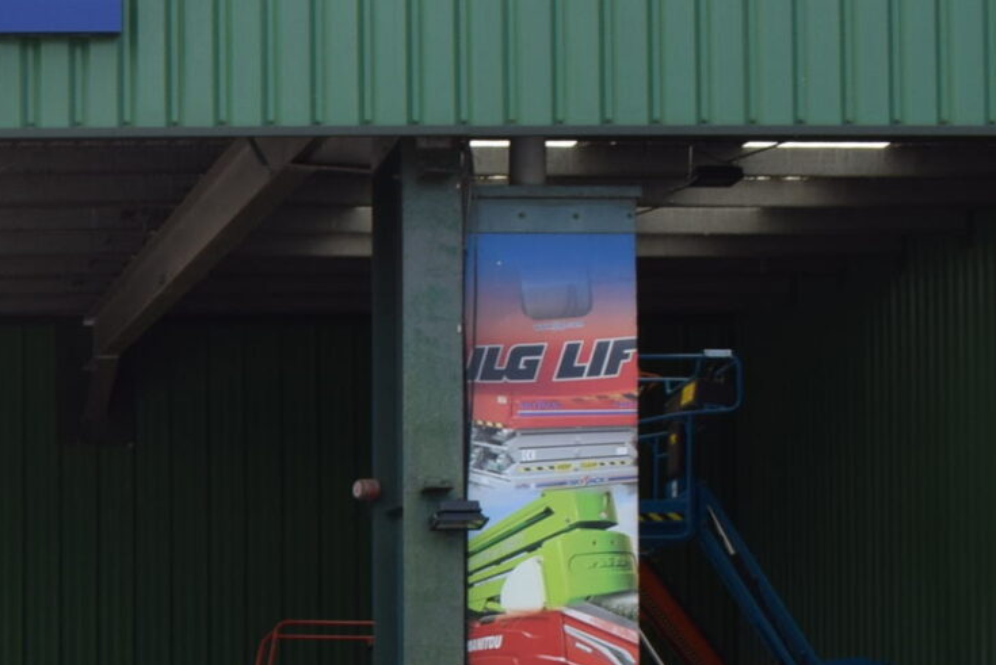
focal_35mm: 115
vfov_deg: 11.4
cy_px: 996
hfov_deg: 16.4
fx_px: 3183
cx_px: -443
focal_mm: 22
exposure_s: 1/320
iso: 200
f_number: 9
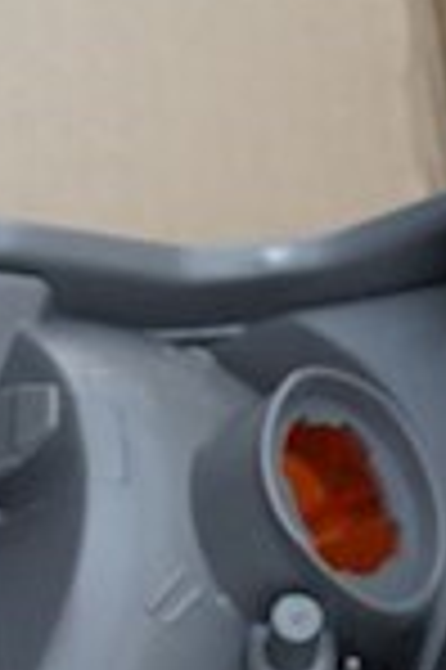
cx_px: 288
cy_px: 908
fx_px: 2161
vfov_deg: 16.5
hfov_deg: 11.8
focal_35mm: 116
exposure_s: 1/80
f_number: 4.5
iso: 100
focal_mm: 24
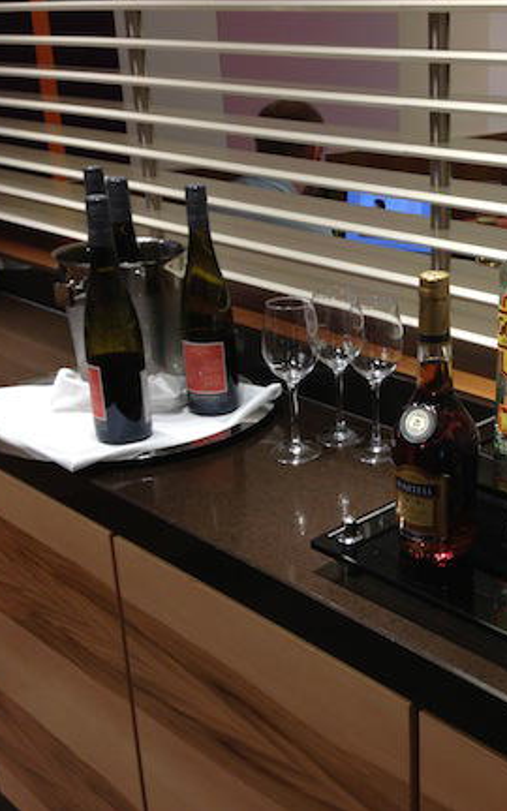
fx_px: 1039
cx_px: 460
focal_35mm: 47
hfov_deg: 26.5
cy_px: 405
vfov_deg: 42.6
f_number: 2.4
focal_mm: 4.13
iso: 64
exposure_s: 1/40
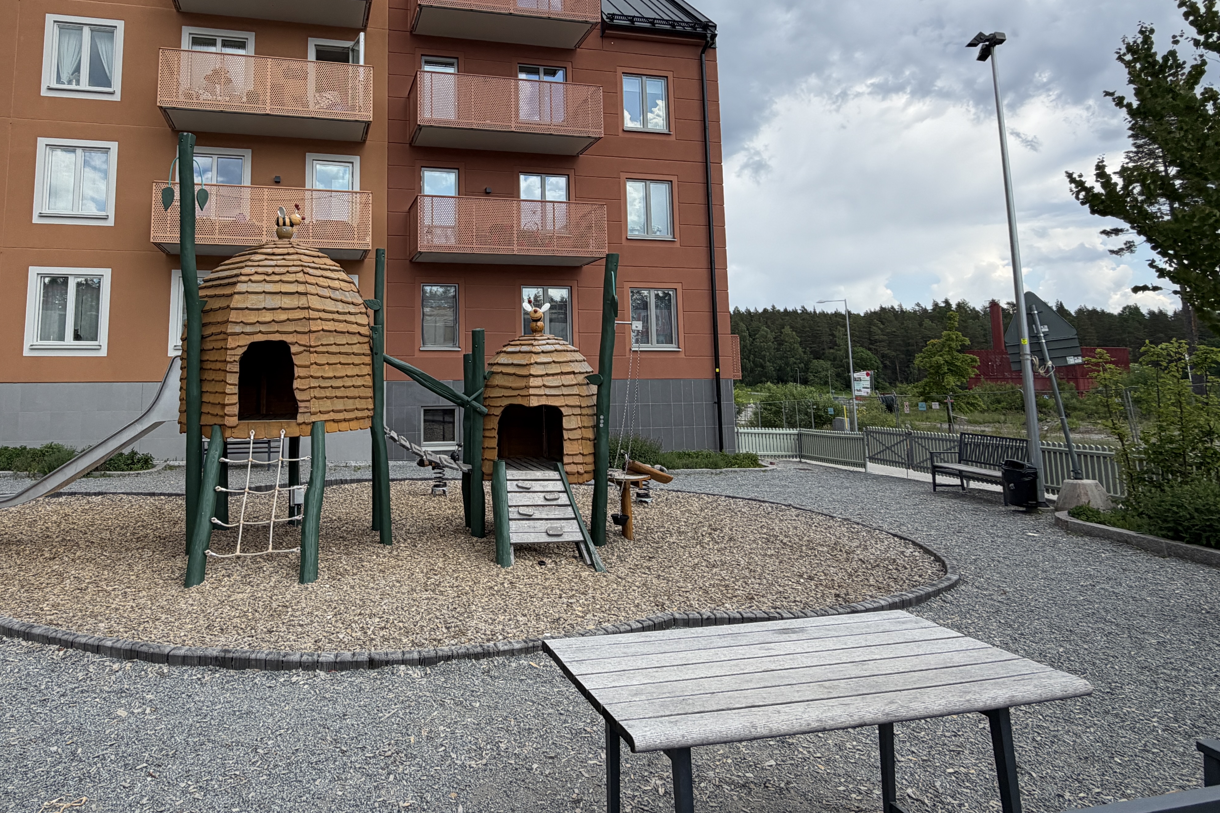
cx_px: 458
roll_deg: +0.4
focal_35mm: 21
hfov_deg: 79.7
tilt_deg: +6.3
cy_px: 292
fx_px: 712
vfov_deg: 58.5
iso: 32
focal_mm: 2.22
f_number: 2.2
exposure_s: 1/770
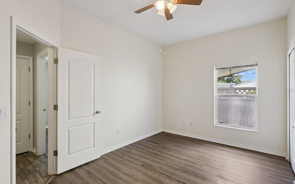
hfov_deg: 94.3
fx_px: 137
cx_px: 149
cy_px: 90
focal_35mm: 17
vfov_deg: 68.0
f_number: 10
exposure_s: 1/50
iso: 640
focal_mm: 16
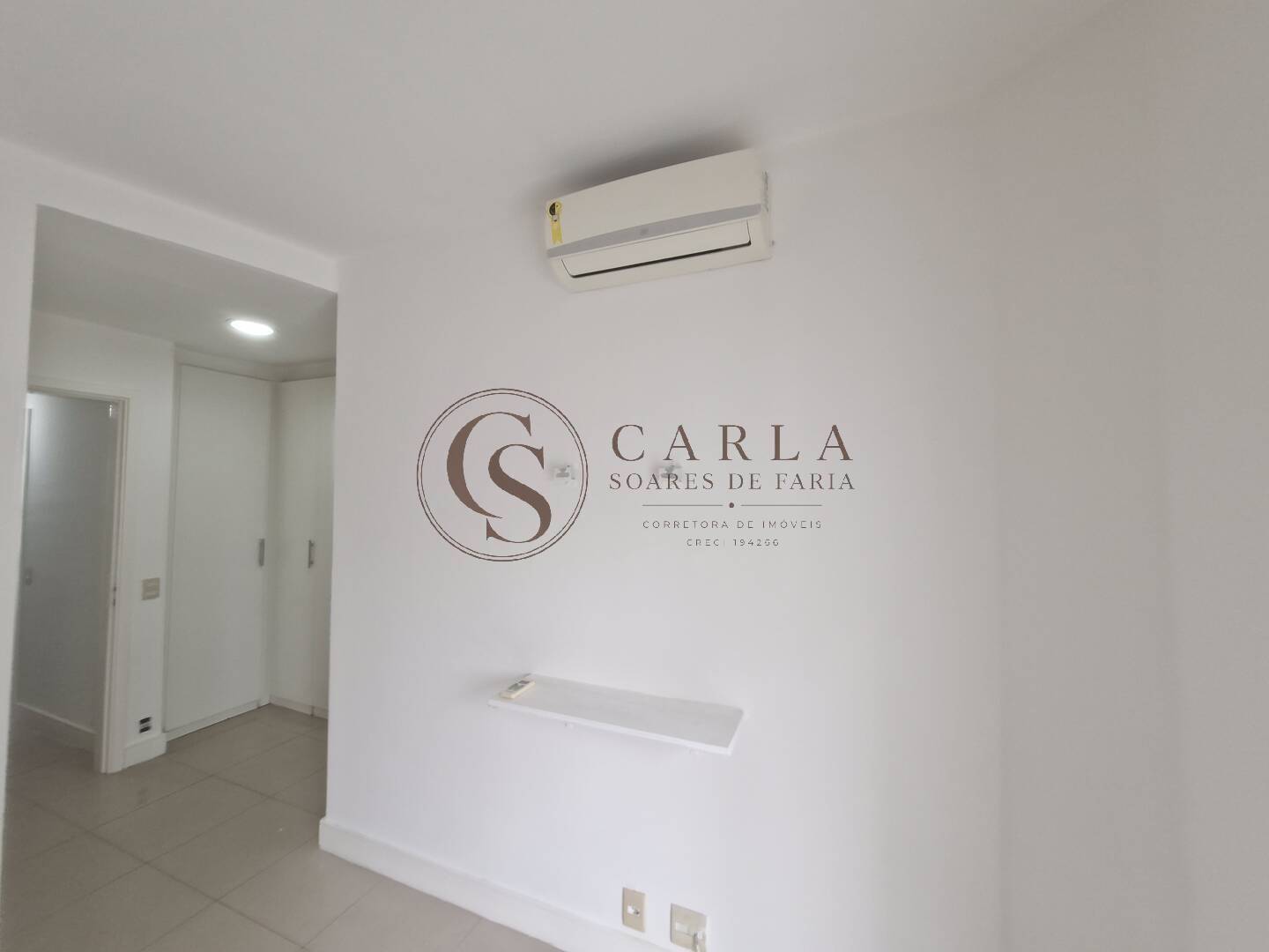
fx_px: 477
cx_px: 634
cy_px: 476
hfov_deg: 106.2
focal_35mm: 13
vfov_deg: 89.9
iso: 100
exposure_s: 1/60
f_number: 2.2
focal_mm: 1.74
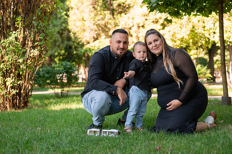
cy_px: 85
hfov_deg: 29.4
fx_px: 442
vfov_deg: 19.8
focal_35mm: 69
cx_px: 122
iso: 320
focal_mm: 62
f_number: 2.8
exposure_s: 1/320
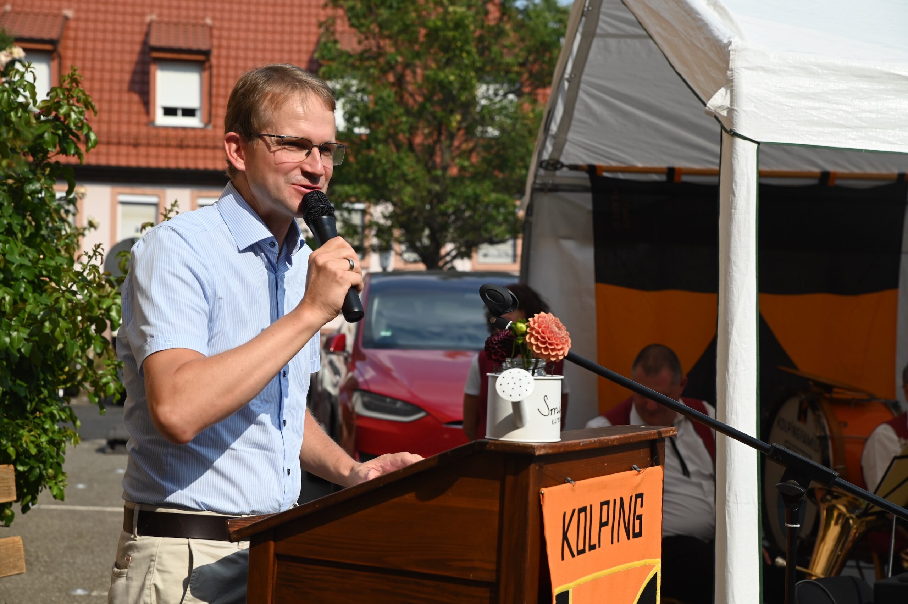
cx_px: 454
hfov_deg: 28.9
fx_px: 1764
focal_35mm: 70
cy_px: 302
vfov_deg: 19.4
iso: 250
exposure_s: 1/1000
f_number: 6.3
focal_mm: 70
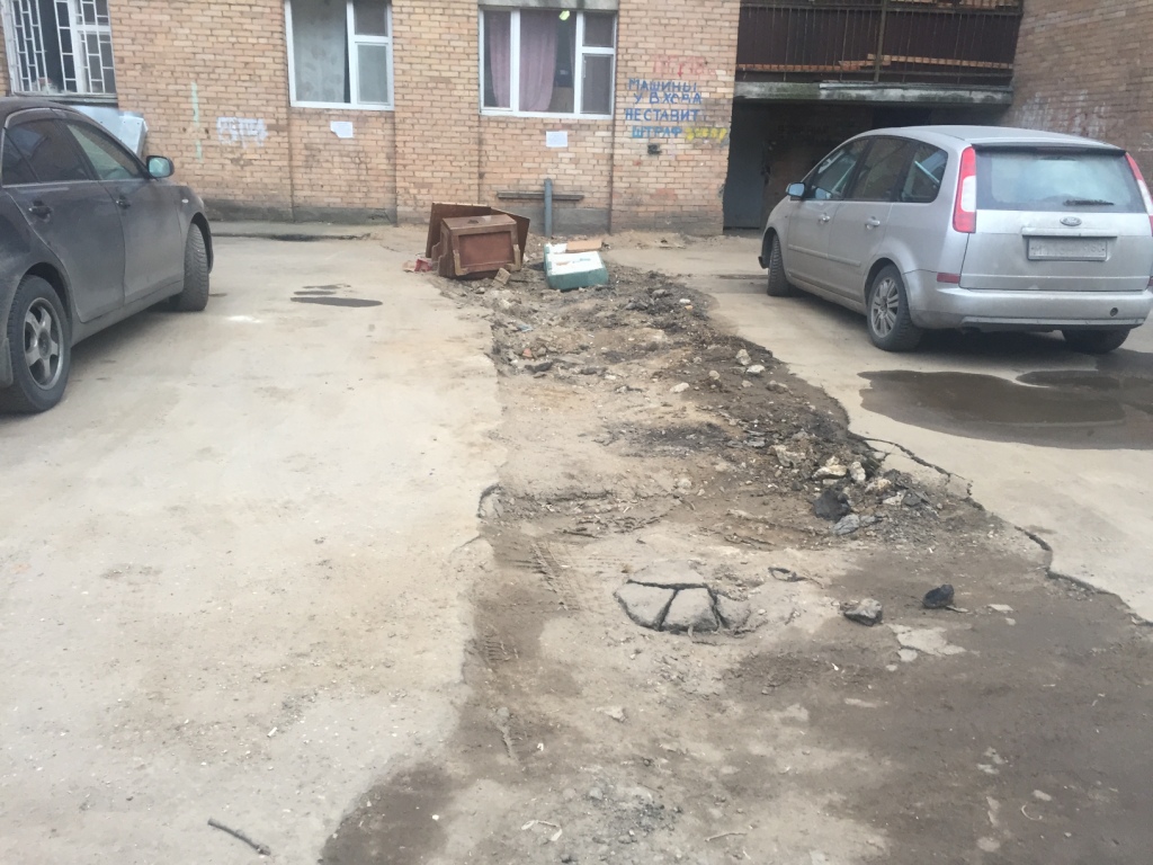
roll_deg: -0.6
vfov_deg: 48.2
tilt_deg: -17.0
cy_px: 432
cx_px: 576
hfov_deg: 61.7
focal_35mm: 29
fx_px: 966
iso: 50
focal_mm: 4.15
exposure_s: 1/33
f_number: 2.2
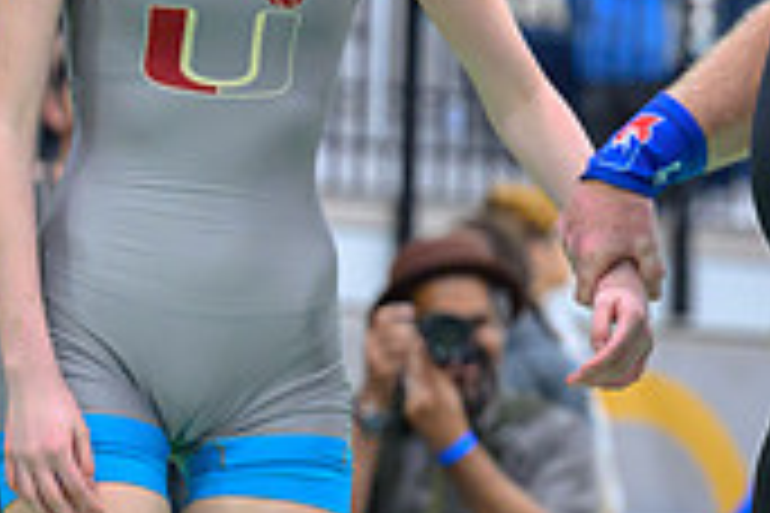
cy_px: 127
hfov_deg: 5.4
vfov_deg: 3.7
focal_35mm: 375
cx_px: 1189
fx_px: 8020
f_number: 2.8
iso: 2500
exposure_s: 1/640
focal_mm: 82
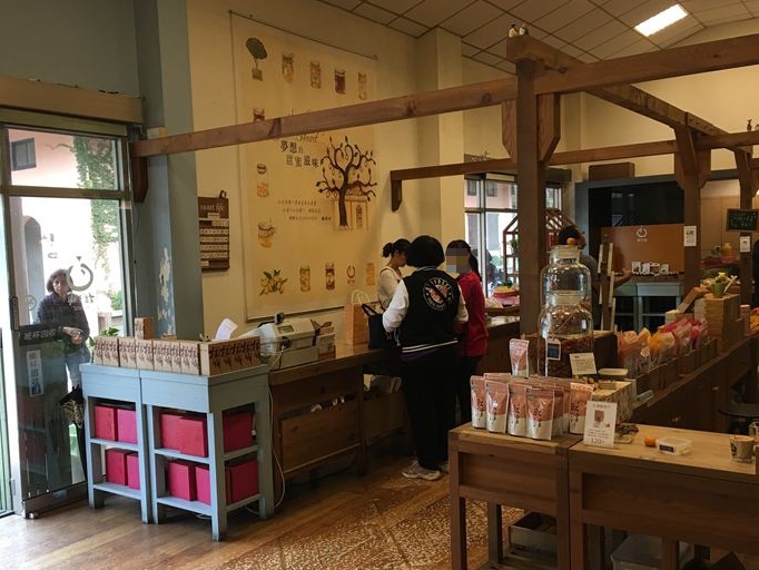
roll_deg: +2.2
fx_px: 746
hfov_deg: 53.9
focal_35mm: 34
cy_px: 308
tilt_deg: -3.7
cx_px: 355
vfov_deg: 41.8
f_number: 2.2
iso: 32
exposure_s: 1/30
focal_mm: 4.15
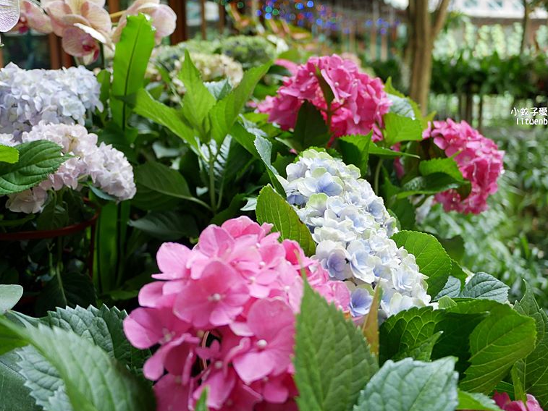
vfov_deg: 38.7
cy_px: 189
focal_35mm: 37
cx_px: 292
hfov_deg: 50.1
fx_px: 586
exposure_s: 1/60
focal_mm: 14
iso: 500
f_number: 2.5
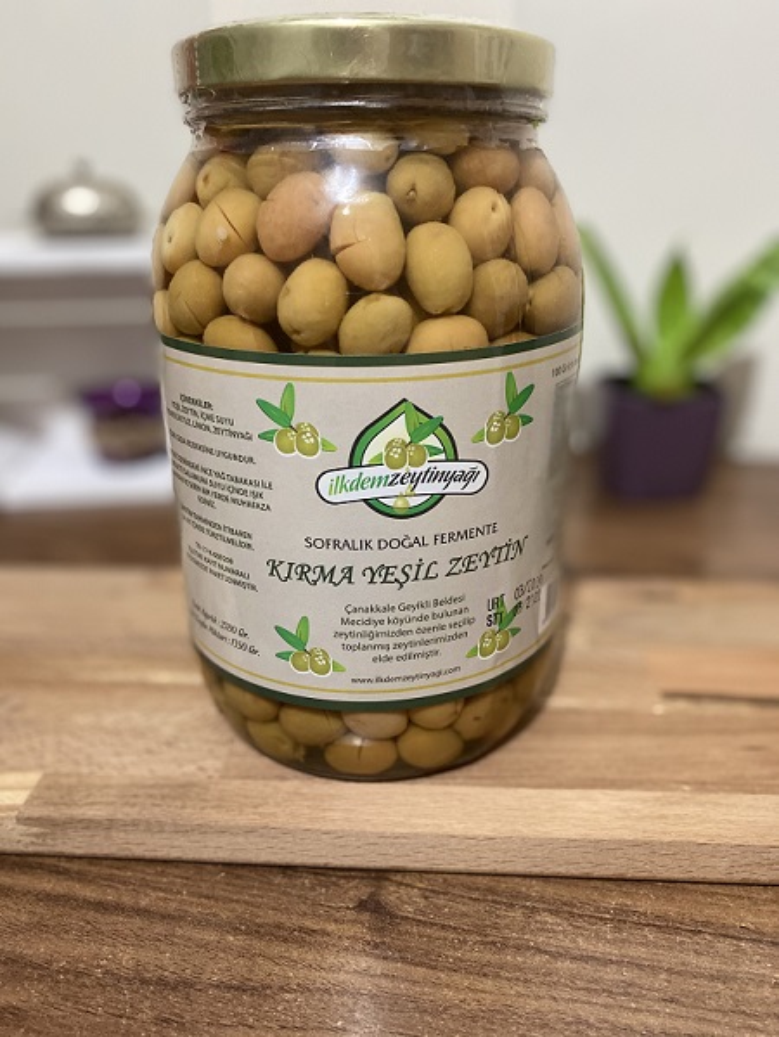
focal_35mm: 26
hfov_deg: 53.1
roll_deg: +0.5
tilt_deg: -22.7
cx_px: 390
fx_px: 779
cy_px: 518
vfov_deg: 67.3
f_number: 1.8
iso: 400
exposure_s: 1/33
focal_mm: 4.25
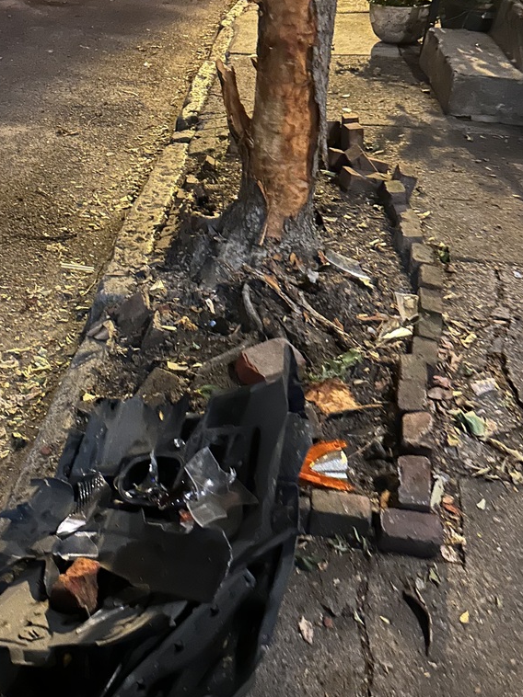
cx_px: 191
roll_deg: -5.6
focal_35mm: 38
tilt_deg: -31.3
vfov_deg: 48.9
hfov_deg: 37.4
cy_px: 318
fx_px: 766
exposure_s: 1/9
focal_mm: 6.86
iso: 1250
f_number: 1.78
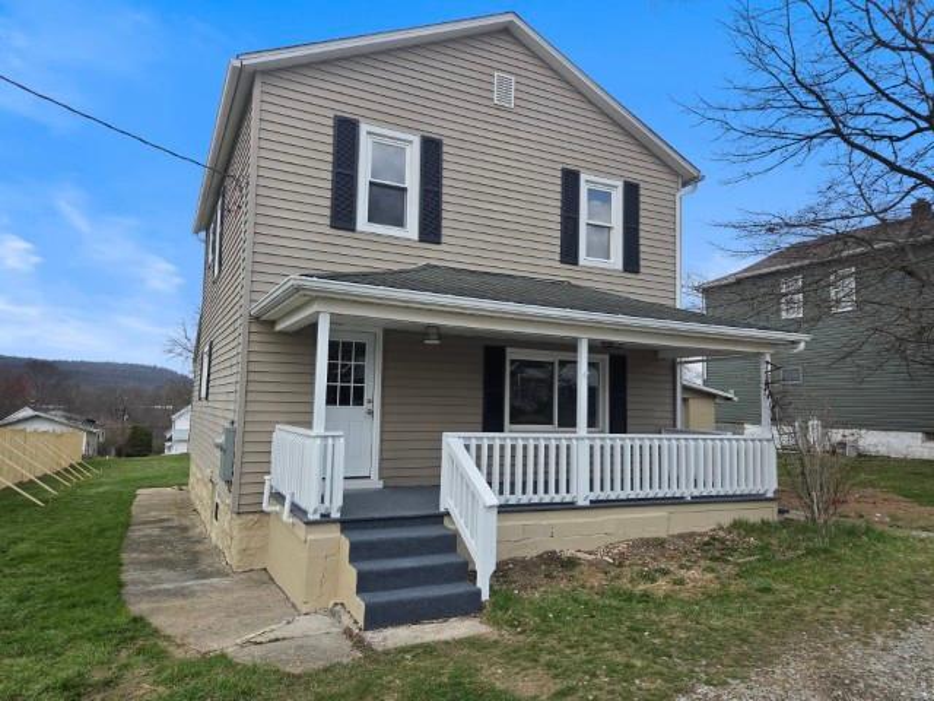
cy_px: 350
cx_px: 467
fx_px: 621
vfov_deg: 58.9
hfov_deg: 73.9
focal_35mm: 23
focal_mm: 5.4
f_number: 1.8
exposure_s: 1/3637
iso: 80
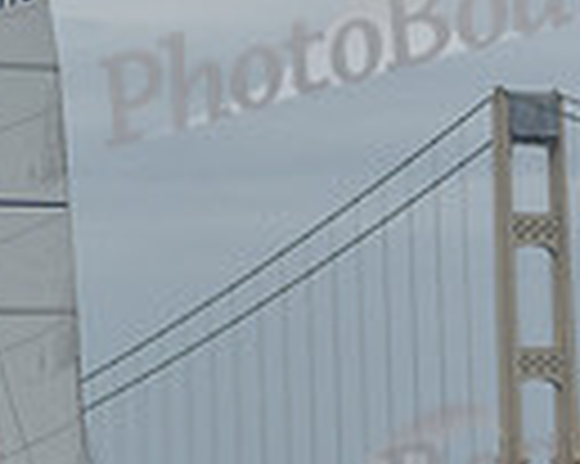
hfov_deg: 6.5
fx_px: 5060
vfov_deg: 5.2
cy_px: 329
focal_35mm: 295
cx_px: -133
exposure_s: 1/800
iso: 250
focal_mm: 70
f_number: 10
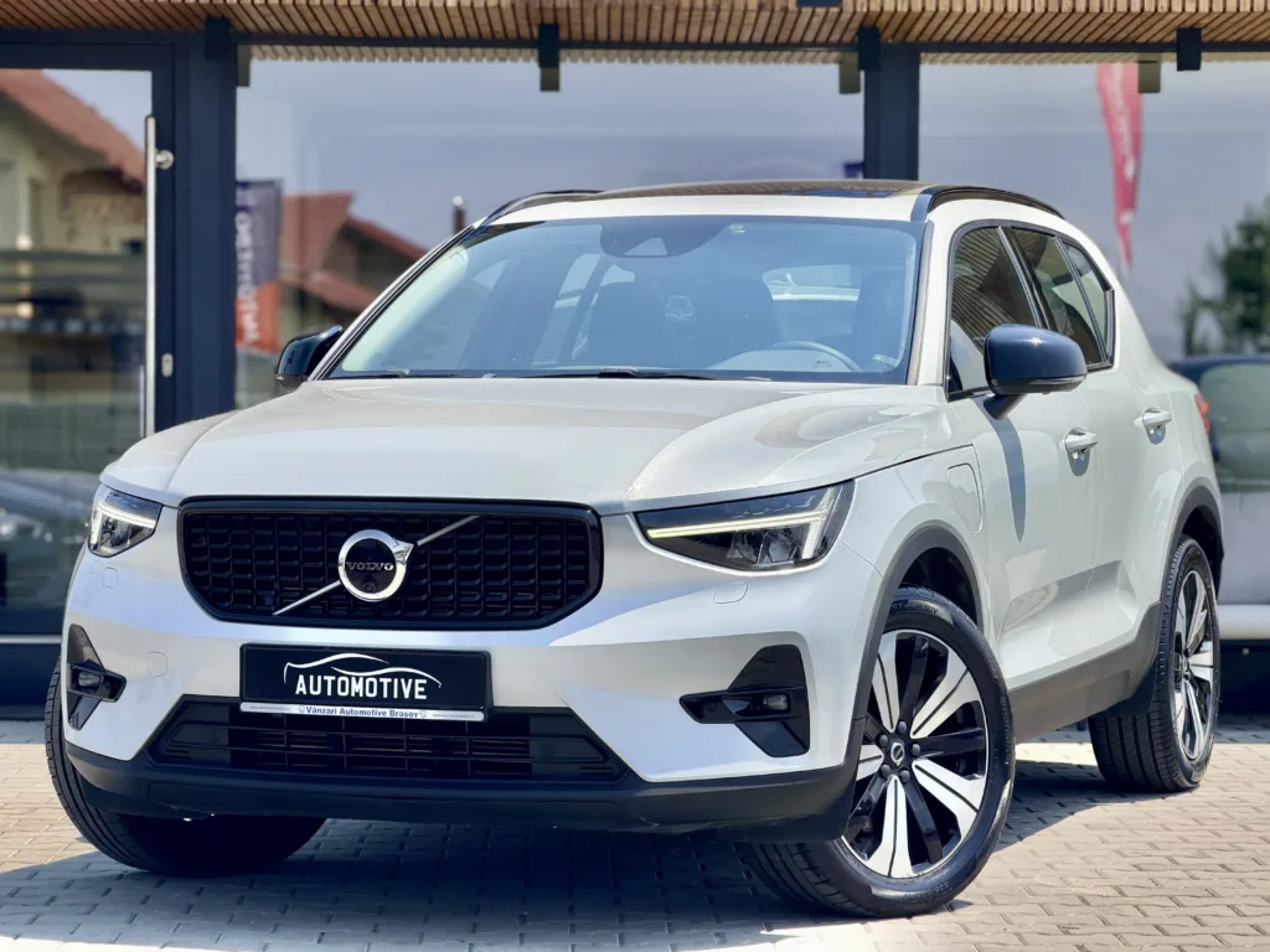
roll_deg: +0.2
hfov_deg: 19.6
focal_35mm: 100
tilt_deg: -1.8
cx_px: 635
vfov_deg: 14.8
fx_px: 3669
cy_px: 476
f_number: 2.8
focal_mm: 16.89
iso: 20
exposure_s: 1/1033
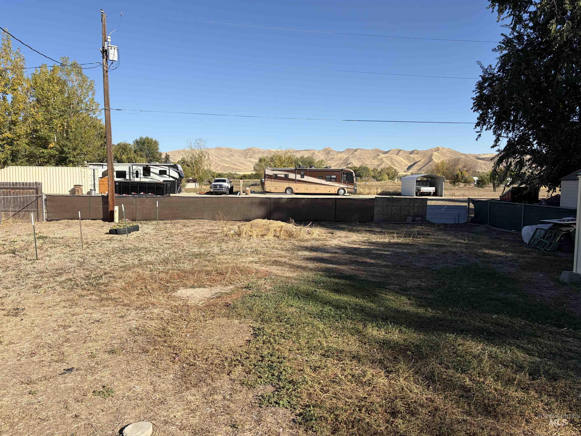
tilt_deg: -3.2
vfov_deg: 53.1
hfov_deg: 67.3
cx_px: 290
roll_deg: -0.5
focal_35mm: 26
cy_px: 218
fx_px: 436
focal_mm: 5.96
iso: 50
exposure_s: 1/3279
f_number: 1.6
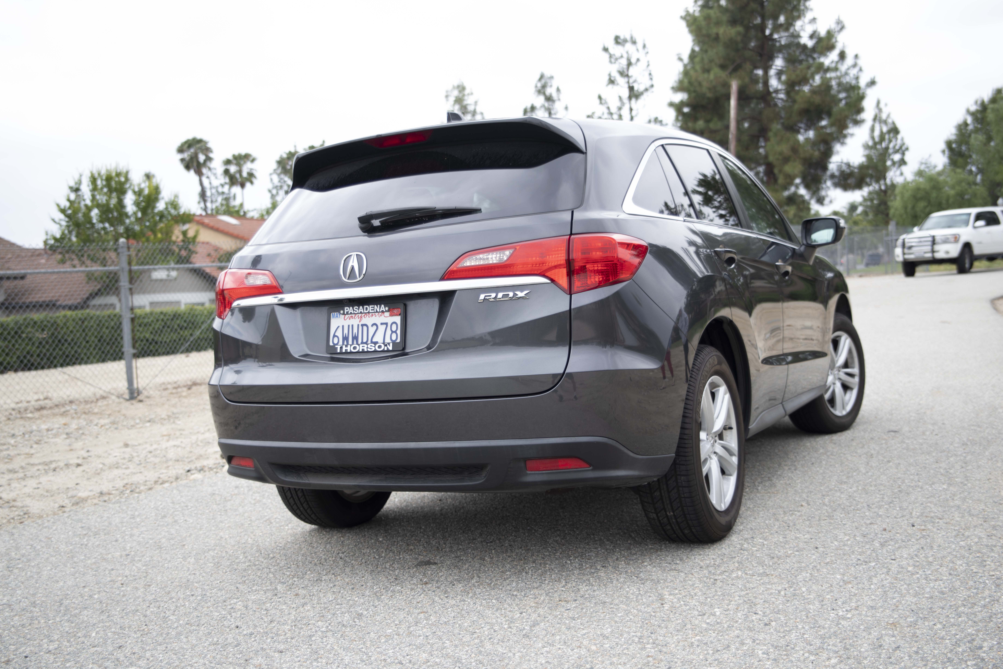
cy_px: 334
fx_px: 1031
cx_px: 502
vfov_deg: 36.0
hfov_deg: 51.9
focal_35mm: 37
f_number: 2.8
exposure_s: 1/500
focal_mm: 37
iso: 100
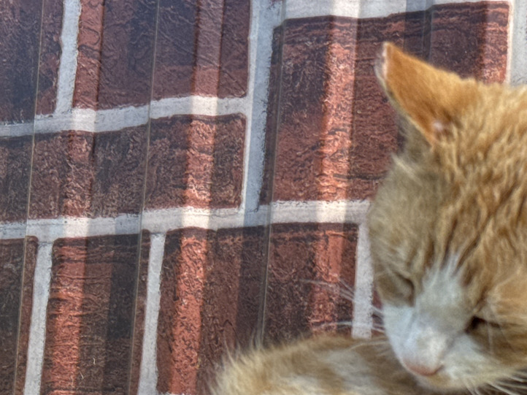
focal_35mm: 133
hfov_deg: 14.7
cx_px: 438
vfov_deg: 11.1
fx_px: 2024
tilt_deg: +2.7
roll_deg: -1.6
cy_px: 308
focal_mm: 6.76
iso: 64
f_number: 1.78
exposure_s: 1/1215
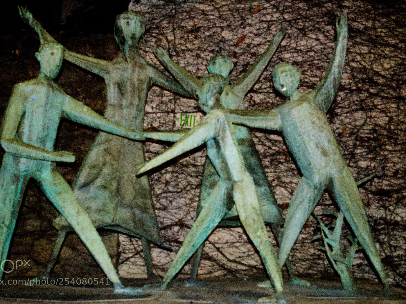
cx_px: 191
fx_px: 387
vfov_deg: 43.0
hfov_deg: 55.3
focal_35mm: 33
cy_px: 150
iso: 3200
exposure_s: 1/60
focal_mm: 20
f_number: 3.5
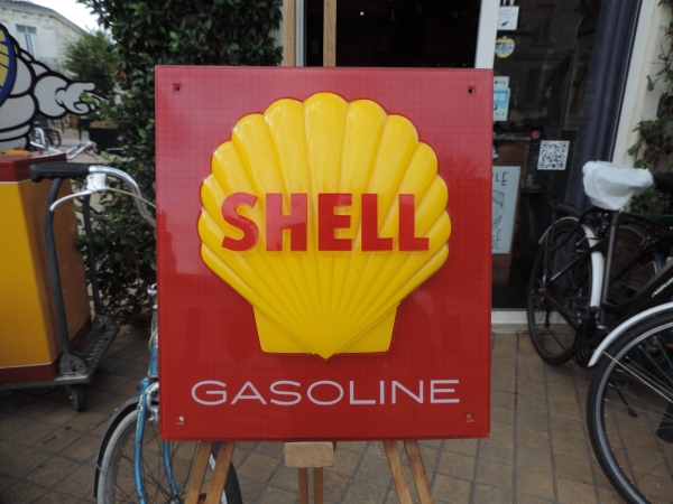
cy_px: 252
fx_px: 467
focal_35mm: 24
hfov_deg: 71.6
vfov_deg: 56.8
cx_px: 336
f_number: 3
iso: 80
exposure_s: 1/500
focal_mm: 4.3
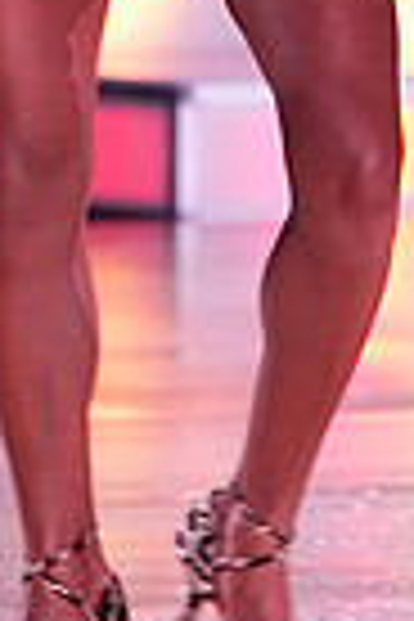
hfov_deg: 1.6
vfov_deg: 2.5
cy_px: -346
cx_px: 470
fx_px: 14489
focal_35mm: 840
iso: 4000
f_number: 4.5
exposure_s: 1/320
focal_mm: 200
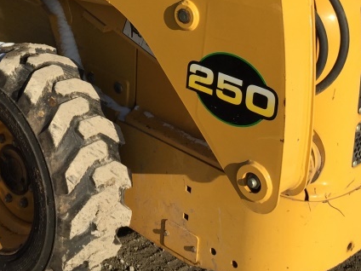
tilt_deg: -13.7
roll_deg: -3.3
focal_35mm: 70
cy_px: -25
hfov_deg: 27.5
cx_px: 101
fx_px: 730
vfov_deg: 20.1
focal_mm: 4.15
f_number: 2.2
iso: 32
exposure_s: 1/2326
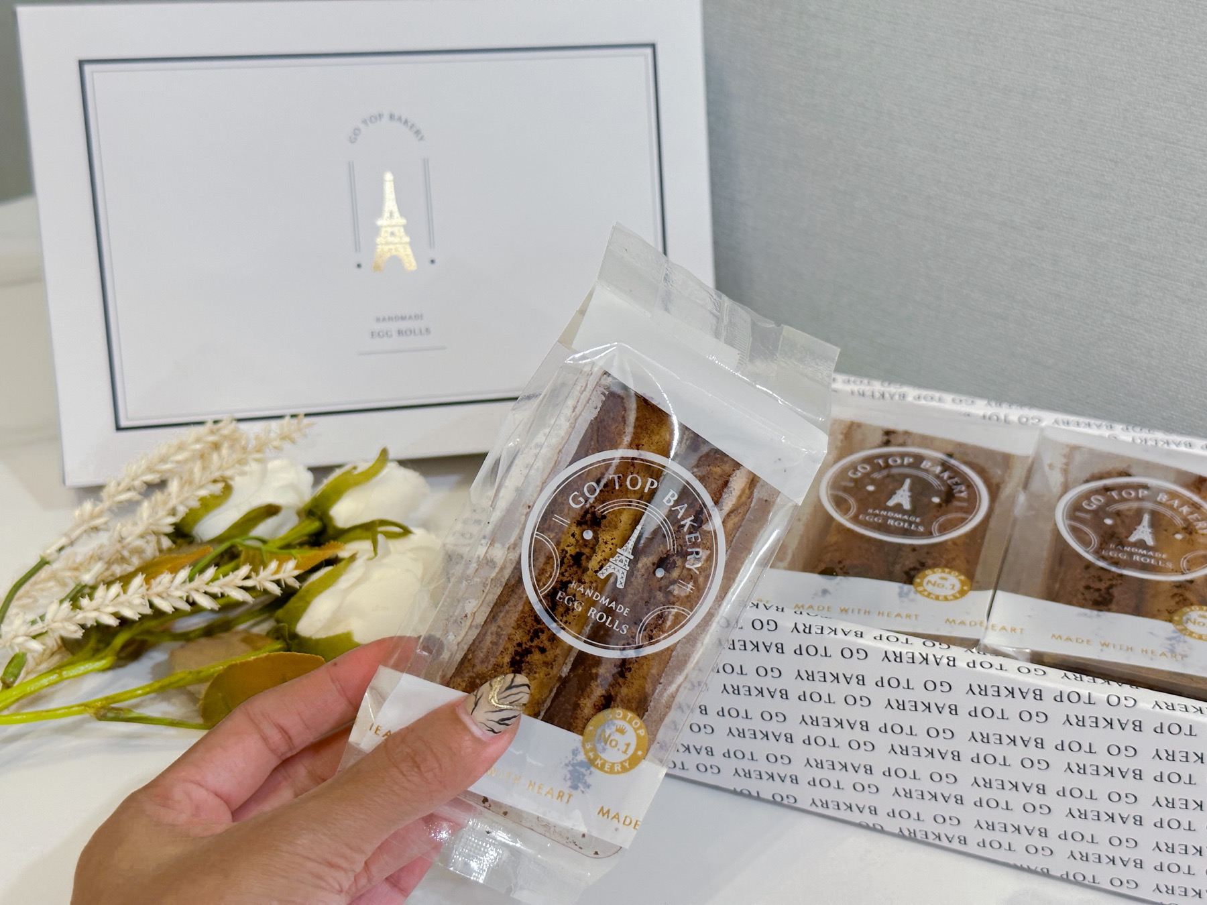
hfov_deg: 39.7
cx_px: 604
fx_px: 1674
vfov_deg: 30.3
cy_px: 452
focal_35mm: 48
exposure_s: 1/60
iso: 160
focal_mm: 6.86
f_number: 1.8
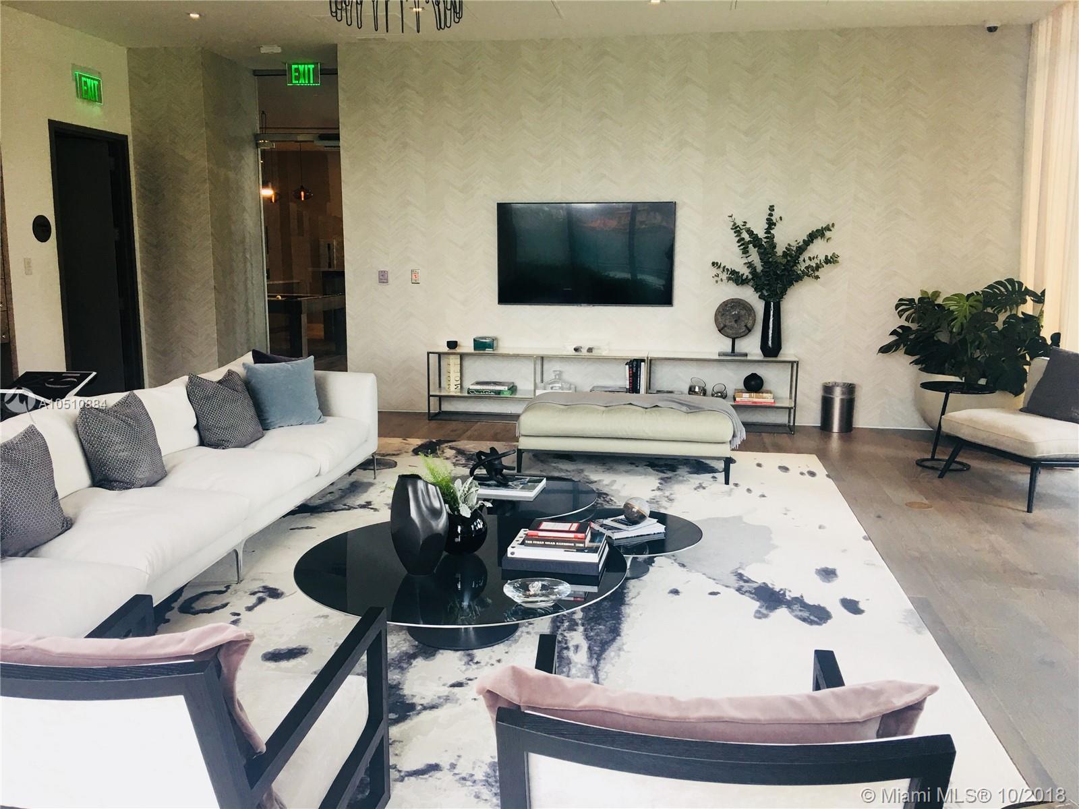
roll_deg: -1.6
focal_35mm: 29
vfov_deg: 48.2
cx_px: 540
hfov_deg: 61.7
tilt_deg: -8.7
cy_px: 404
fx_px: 904
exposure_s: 1/40
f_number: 2.2
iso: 25
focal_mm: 4.15
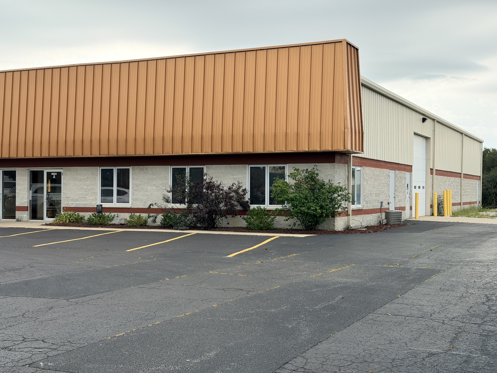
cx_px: 248
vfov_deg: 30.3
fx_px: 689
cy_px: 186
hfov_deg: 39.7
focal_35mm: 48
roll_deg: +0.4
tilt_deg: +0.5
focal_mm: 6.76
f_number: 1.78
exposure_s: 1/1543
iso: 100
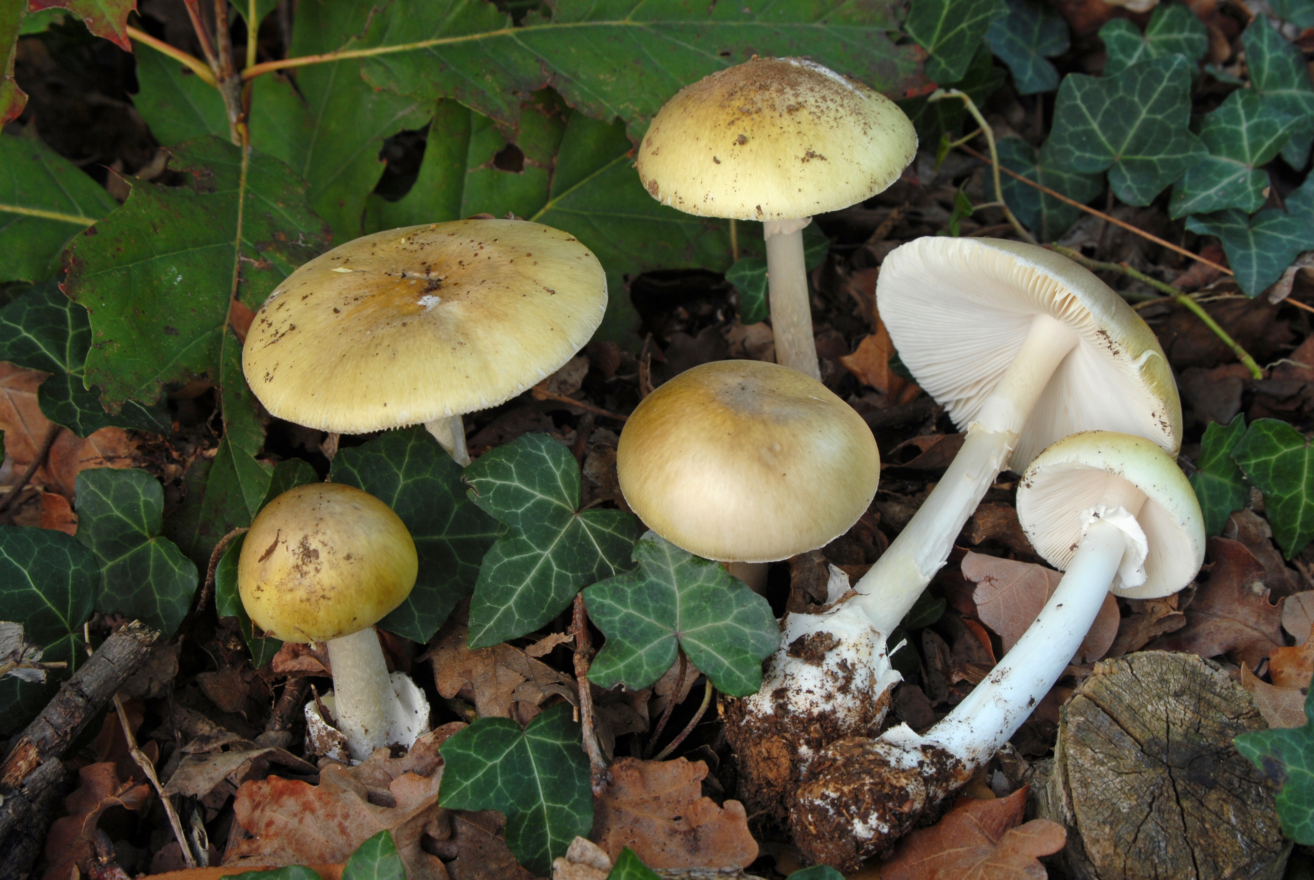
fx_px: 2631
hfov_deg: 28.0
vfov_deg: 19.0
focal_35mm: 72
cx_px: 657
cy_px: 440
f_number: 9
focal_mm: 48
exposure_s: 1/2
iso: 100
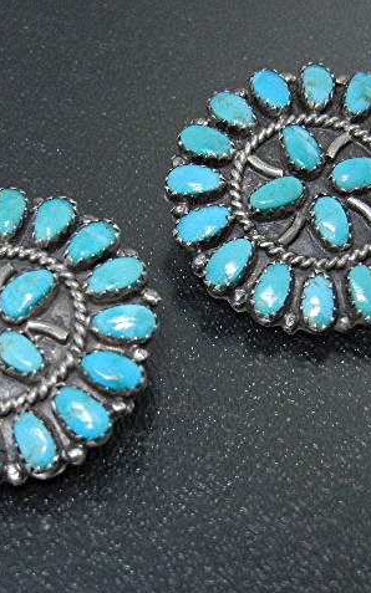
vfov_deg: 27.9
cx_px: 156
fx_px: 1197
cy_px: 297
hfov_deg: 17.6
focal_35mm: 74
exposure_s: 1/30
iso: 800
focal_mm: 9.3
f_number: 7.8
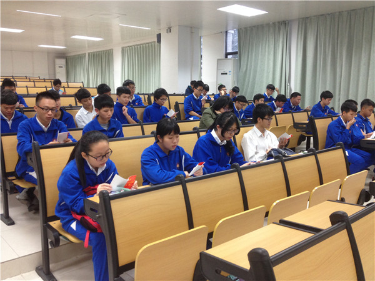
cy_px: 140
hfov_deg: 52.6
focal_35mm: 35
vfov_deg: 40.7
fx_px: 379
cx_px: 188
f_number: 2.4
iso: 100
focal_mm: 4.28
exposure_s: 1/20
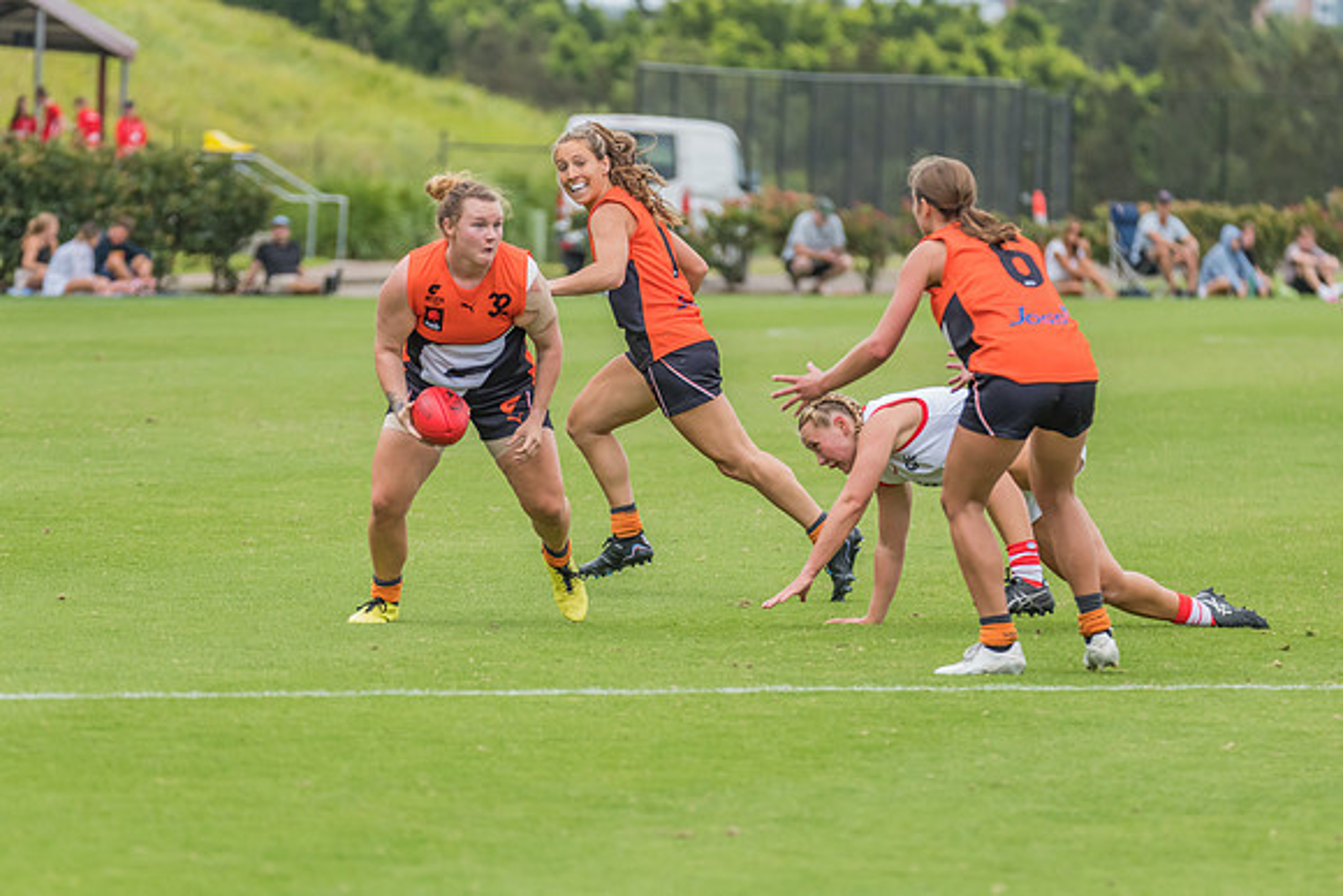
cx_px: 598
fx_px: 12906
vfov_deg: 4.0
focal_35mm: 346
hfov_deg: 6.0
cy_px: 477
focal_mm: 300
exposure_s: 1/1600
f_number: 6
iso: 1000
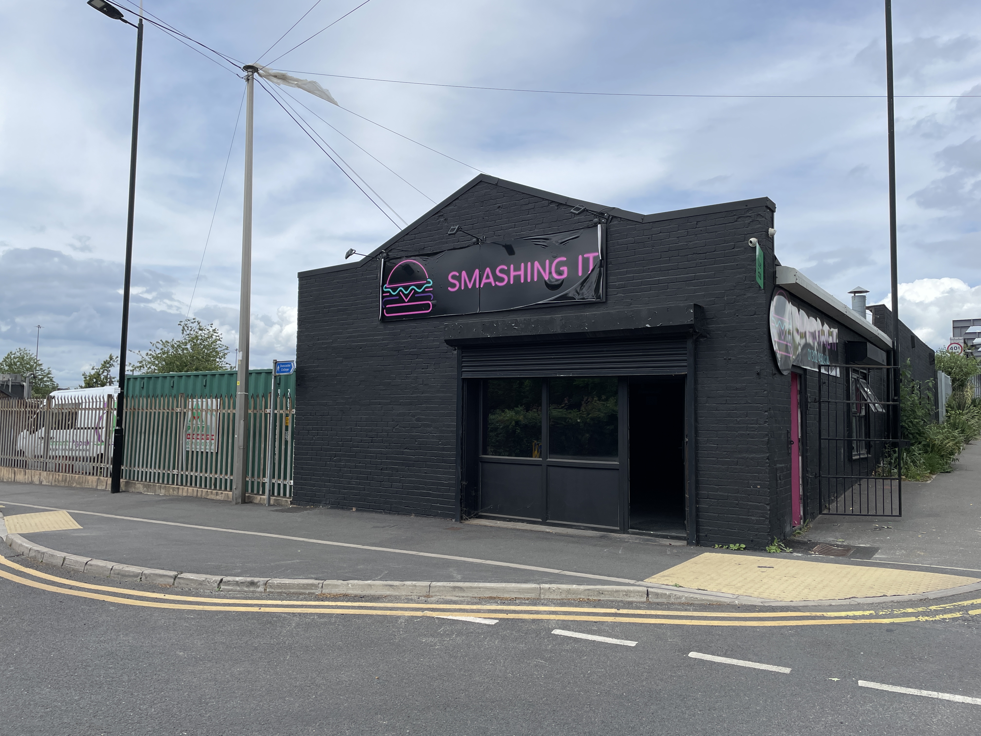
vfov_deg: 53.1
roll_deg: -0.9
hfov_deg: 67.3
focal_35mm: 26
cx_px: 490
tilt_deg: +4.6
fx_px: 737
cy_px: 368
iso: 32
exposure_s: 1/5051
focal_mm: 4.2
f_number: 1.6
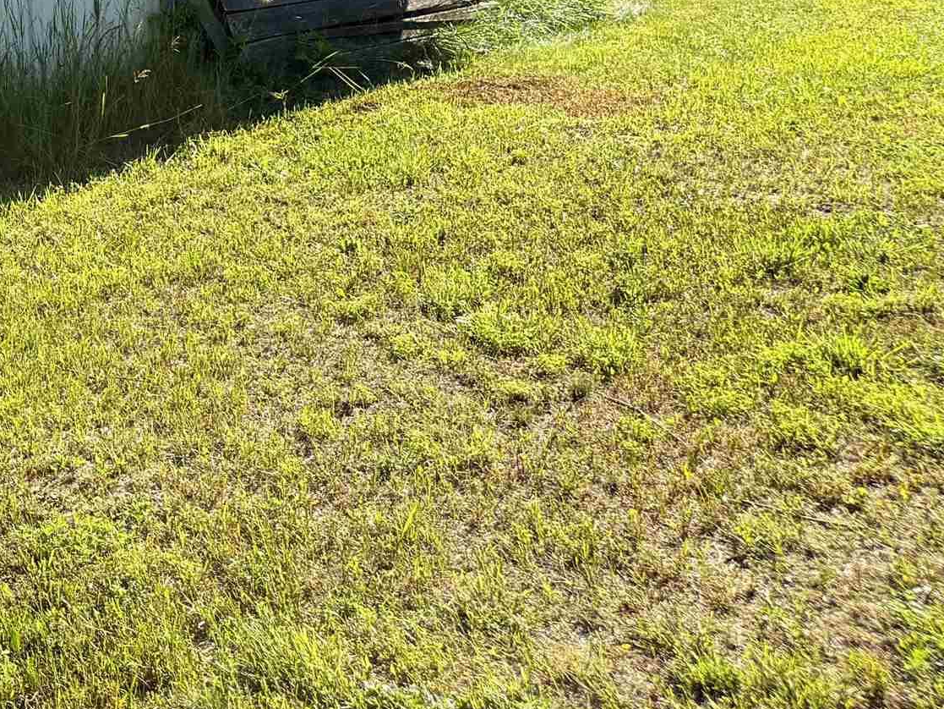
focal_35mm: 66
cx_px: -341
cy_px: -181
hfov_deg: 24.8
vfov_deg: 20.5
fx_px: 1800
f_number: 1.78
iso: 100
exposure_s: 1/2801
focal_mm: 6.76
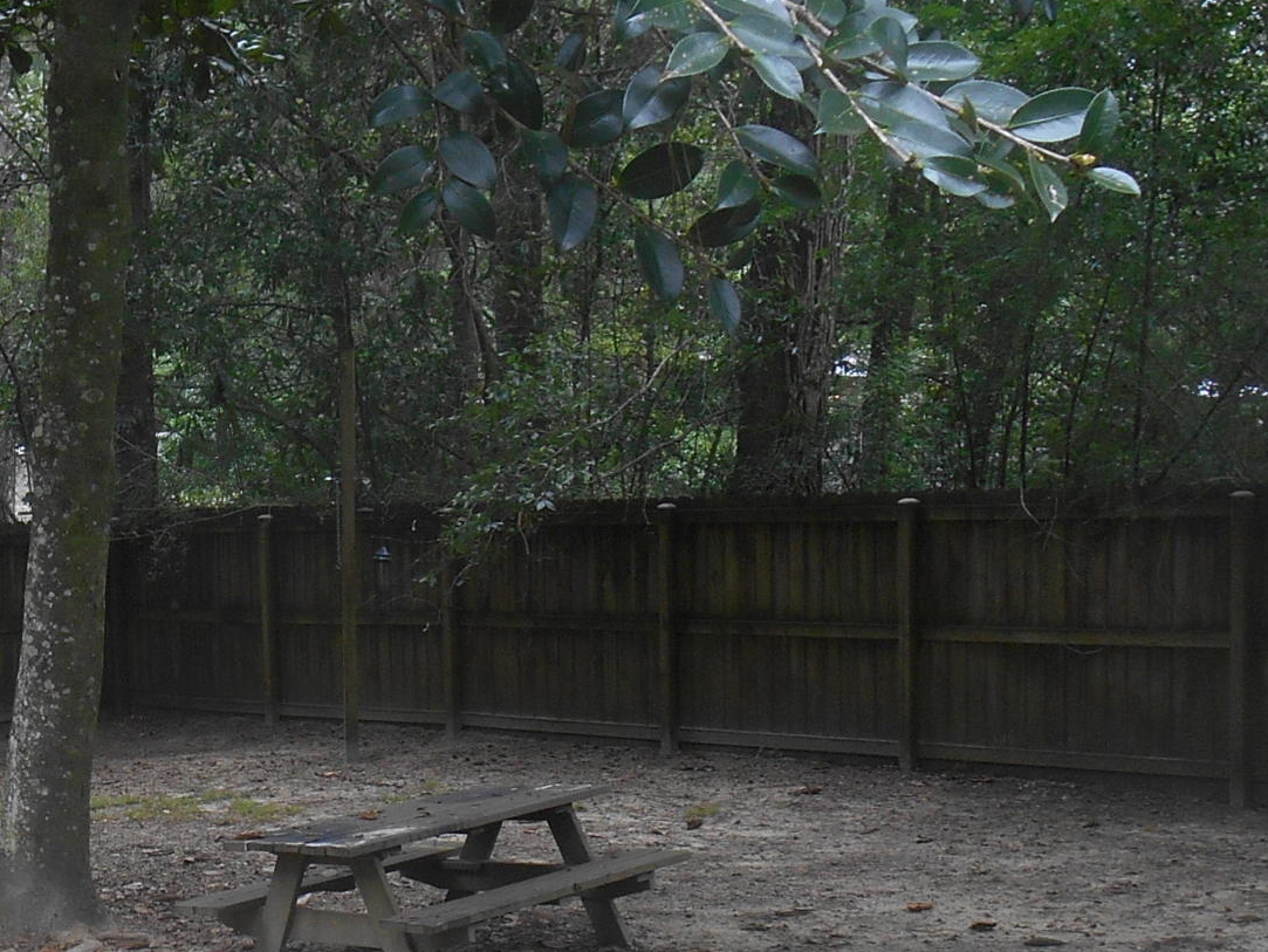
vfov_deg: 20.2
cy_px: 803
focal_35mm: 72
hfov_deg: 26.1
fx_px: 2638
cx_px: 125
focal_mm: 4.7
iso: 80
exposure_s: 1/40
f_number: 3.4
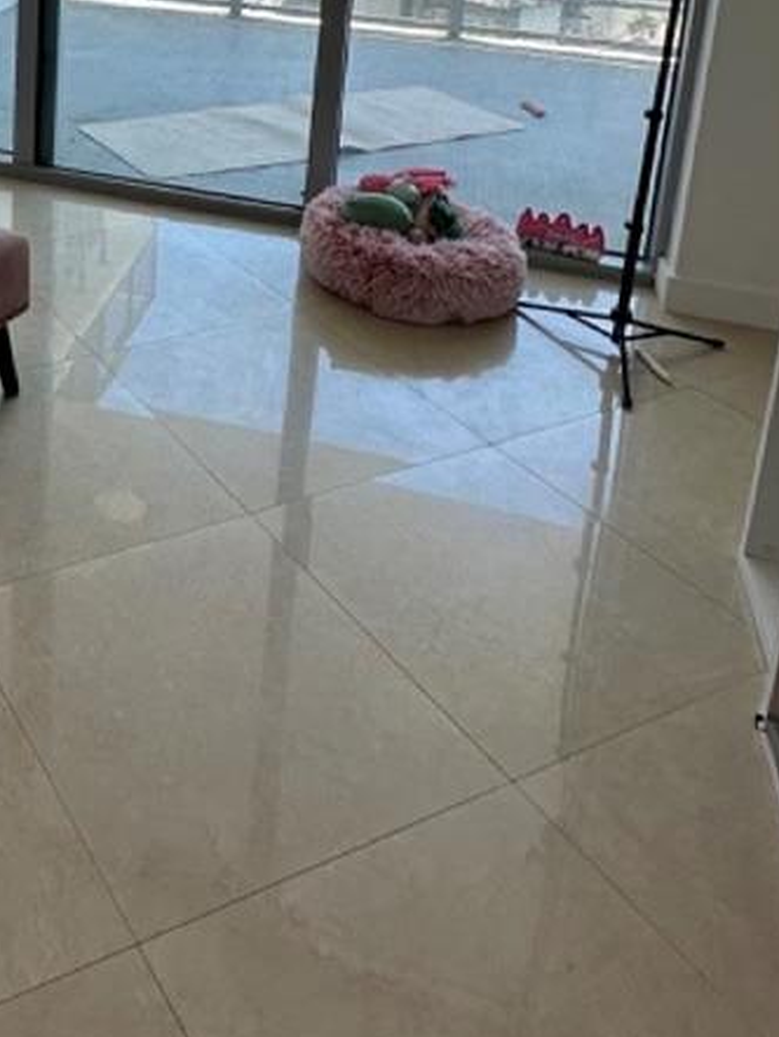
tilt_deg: -12.6
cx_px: -52
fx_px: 1139
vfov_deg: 42.3
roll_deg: -0.8
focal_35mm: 38
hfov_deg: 33.5
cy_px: -2
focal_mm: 2.22
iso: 40
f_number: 2.2
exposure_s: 1/225
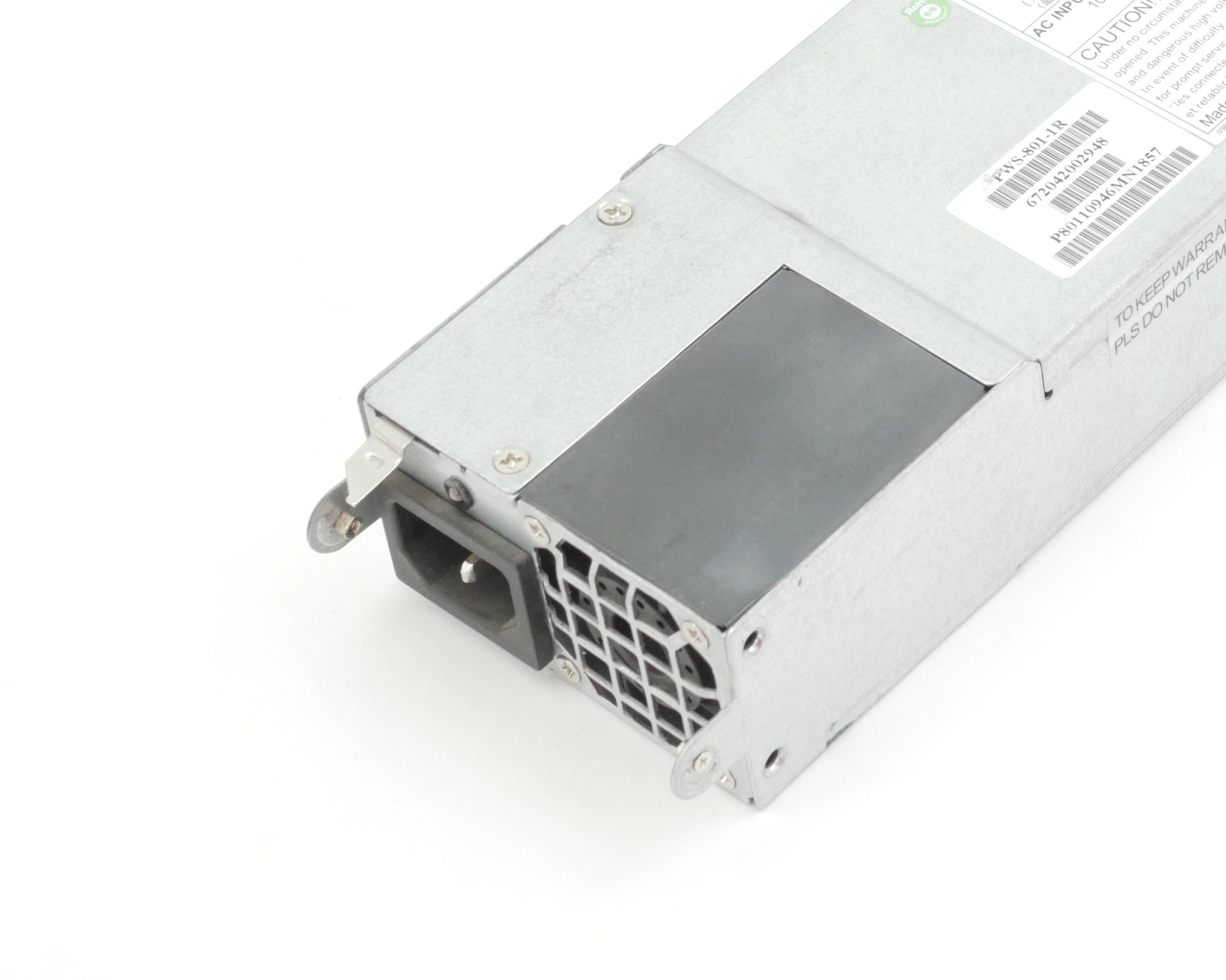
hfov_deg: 13.9
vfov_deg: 11.2
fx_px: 4971
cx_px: 1227
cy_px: 68
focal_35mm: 137
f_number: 5.6
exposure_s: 1/100
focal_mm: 30
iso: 800
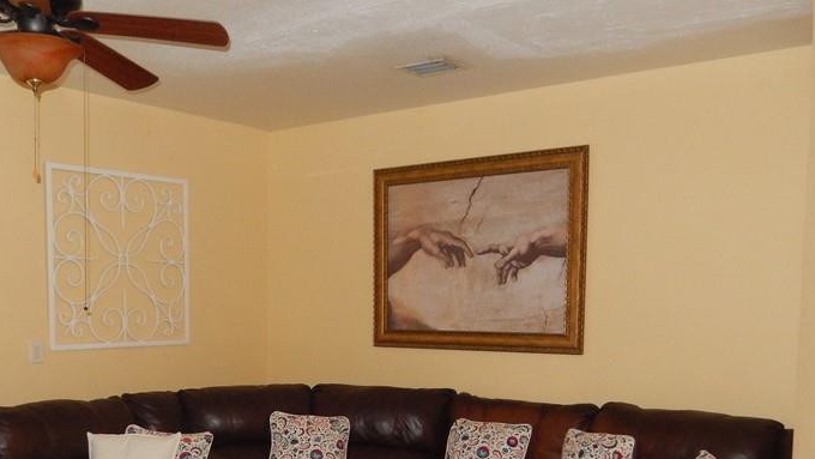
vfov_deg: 28.3
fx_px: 886
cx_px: 301
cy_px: 385
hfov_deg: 48.9
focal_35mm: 41
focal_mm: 4.5
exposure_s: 1/30
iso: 400
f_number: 3.4
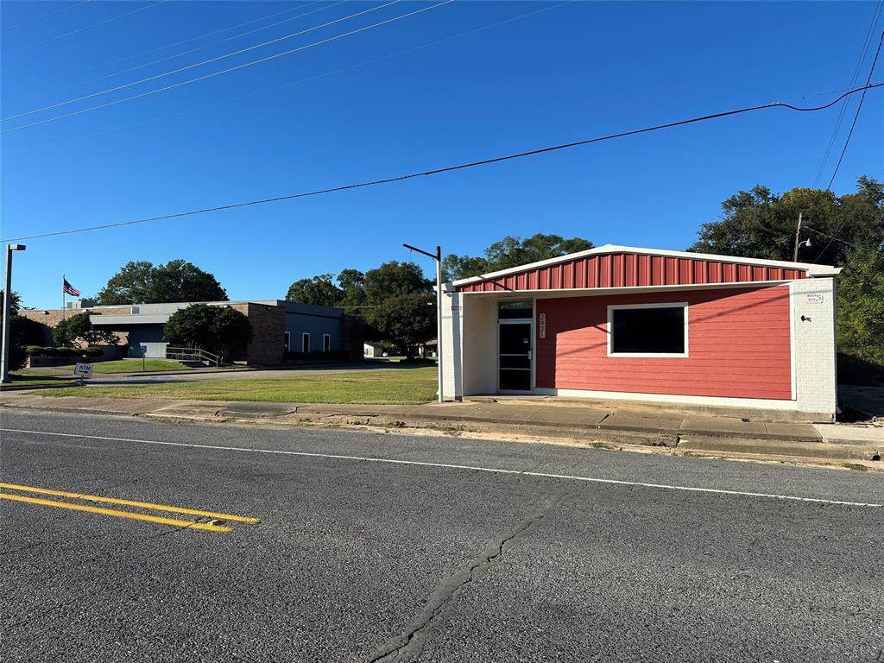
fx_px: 613
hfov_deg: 71.6
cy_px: 332
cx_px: 442
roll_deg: +0.3
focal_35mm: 24
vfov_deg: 56.8
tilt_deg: +2.5
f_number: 1.78
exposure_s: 1/3861
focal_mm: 6.86
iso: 80
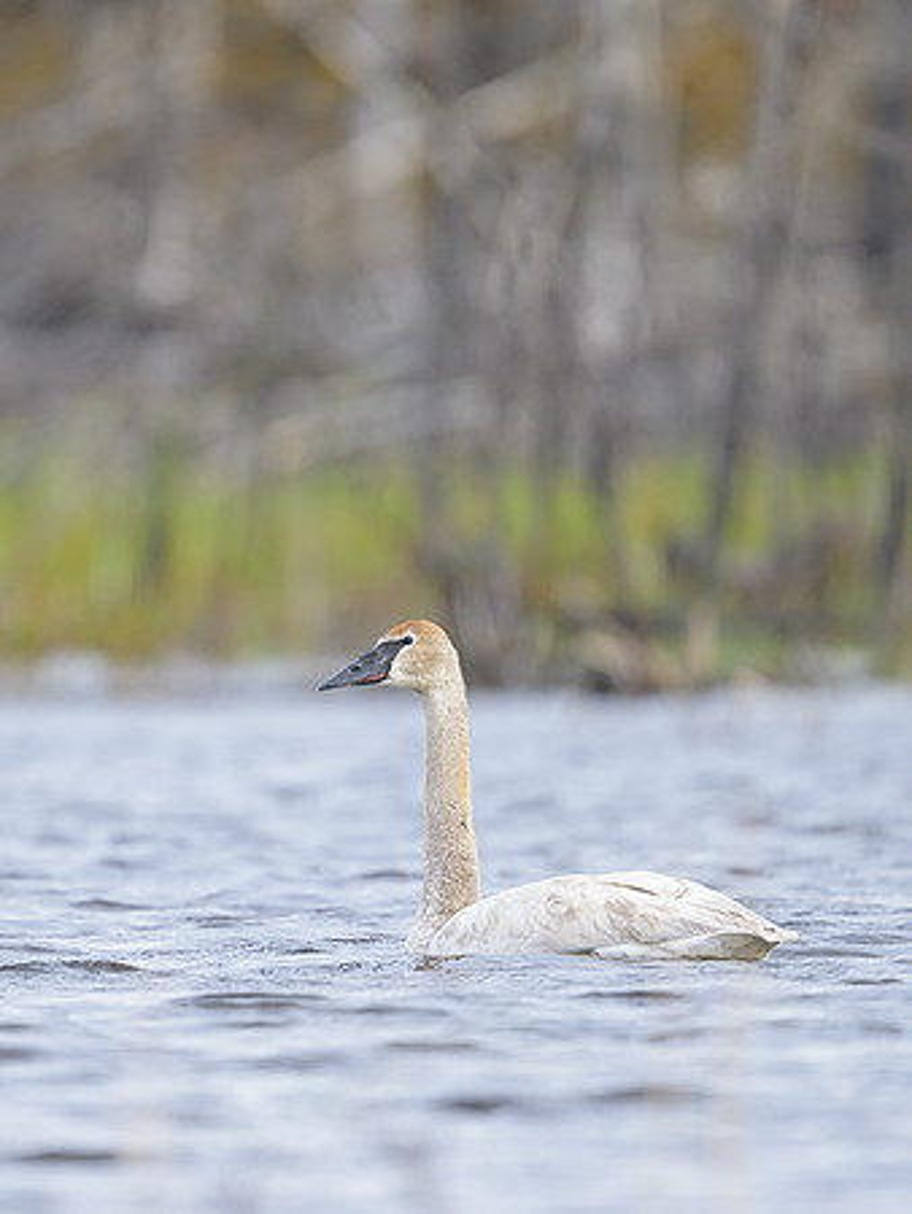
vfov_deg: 2.3
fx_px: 30344
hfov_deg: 1.7
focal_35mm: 865
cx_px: 294
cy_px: 650
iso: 800
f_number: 4
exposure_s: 1/1600
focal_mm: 560
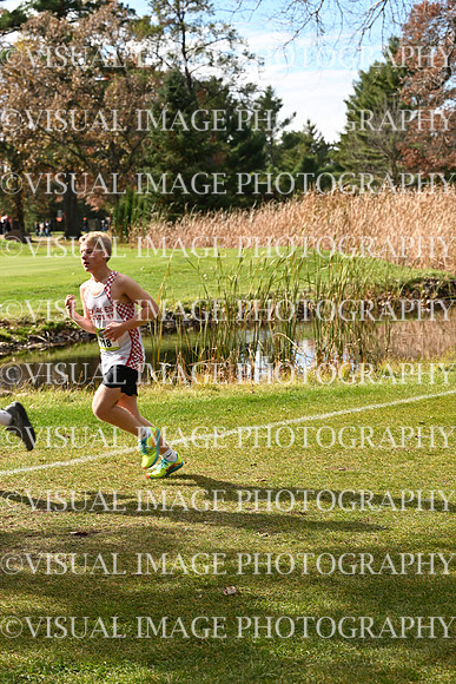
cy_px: 342
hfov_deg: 16.9
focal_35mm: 81
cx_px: 228
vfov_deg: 25.1
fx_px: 1538
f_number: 5.6
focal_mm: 81
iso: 125
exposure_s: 1/400
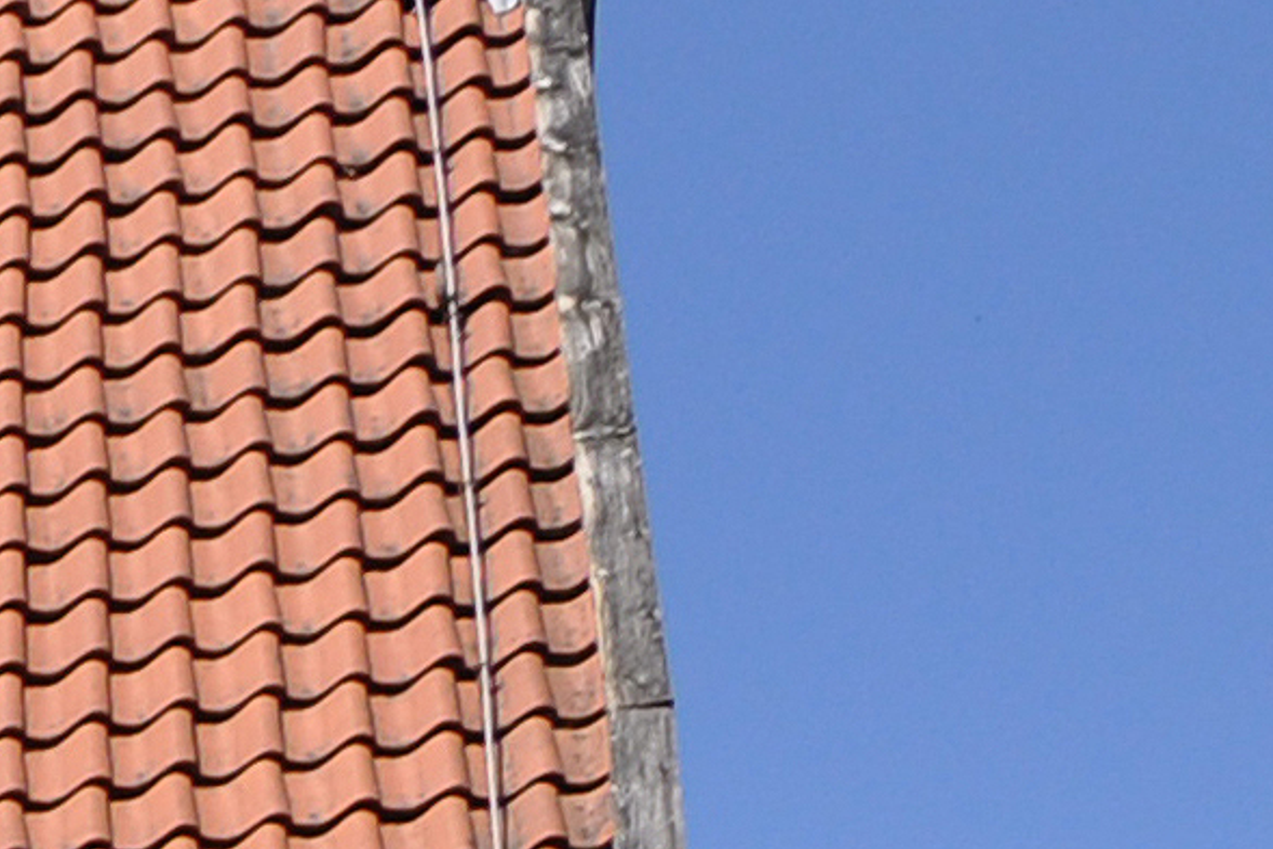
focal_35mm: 218
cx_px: -2833
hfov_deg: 7.9
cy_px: 2143
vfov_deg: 6.0
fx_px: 7710
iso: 200
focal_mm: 20
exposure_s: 1/800
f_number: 6.3
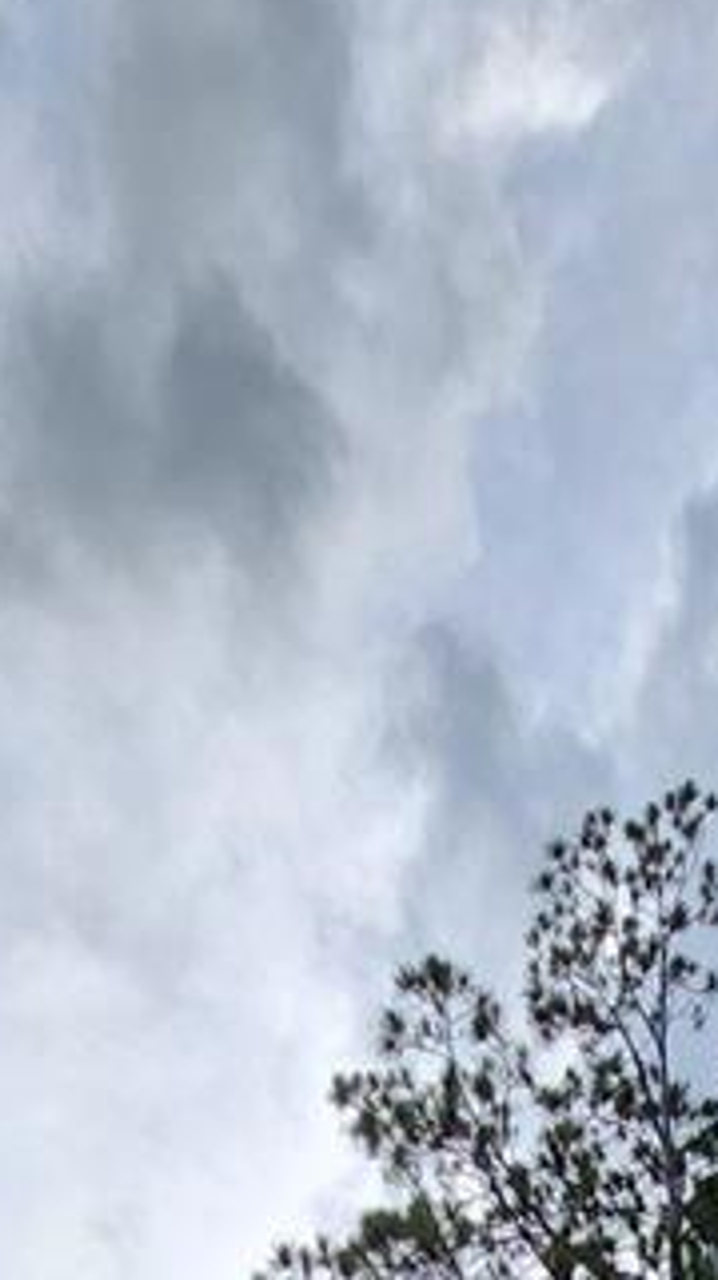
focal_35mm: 53
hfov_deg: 22.1
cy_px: 2365
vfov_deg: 21.7
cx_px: 626
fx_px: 1798
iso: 32
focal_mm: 1.74
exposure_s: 1/864
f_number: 2.2
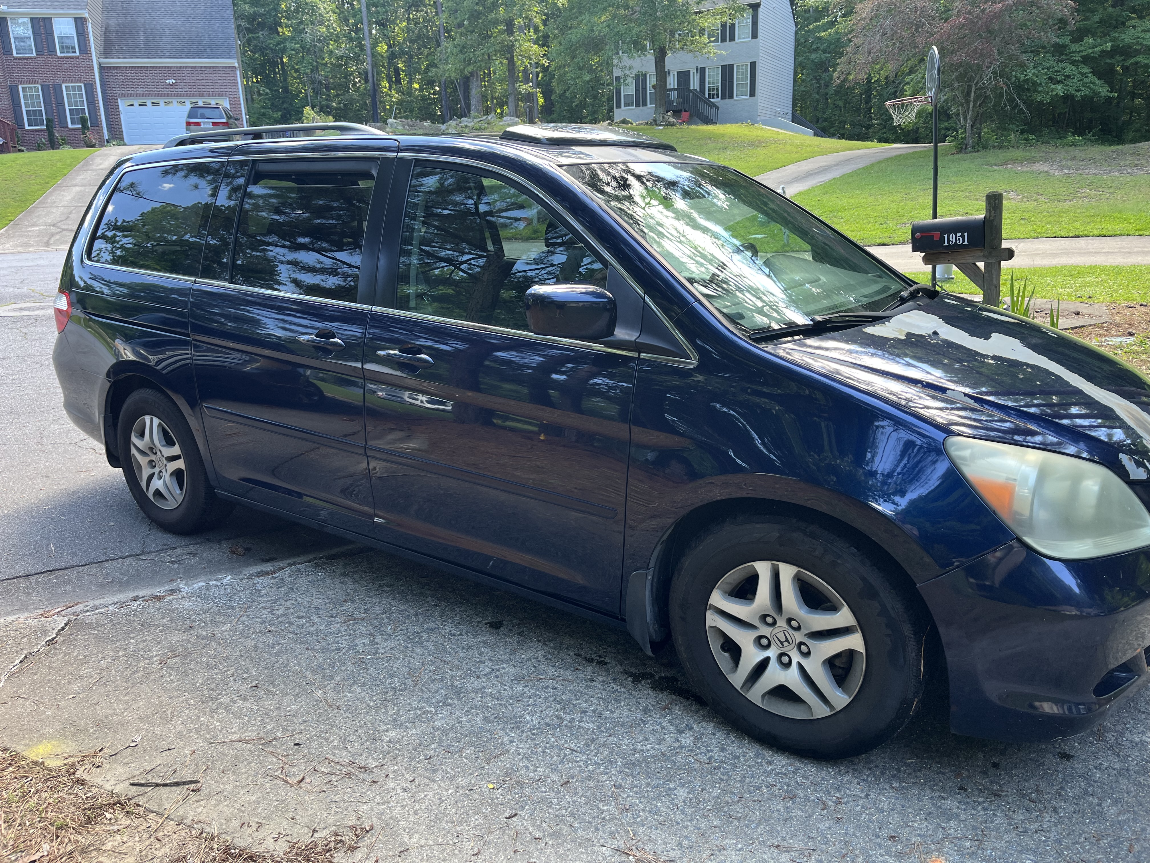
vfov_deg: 53.1
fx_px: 864
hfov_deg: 67.3
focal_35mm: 26
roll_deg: +2.4
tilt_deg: -14.8
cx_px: 575
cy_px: 432
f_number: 1.6
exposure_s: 1/122
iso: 50
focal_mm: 5.1
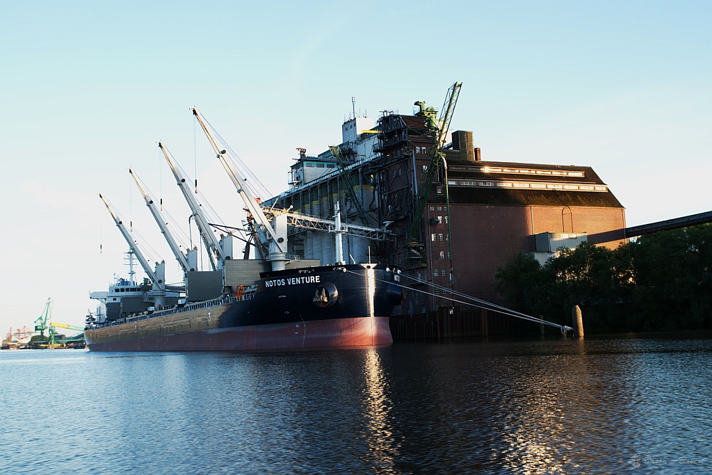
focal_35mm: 42
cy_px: 238
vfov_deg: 31.9
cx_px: 356
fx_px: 831
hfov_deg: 46.4
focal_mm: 28
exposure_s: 1/40
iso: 100
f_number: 9
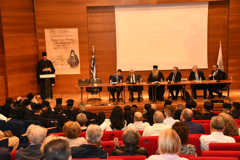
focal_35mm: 58
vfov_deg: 23.4
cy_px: 80
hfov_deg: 34.5
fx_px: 387
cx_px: 120
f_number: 5.6
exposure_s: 1/125
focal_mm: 58
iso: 3200
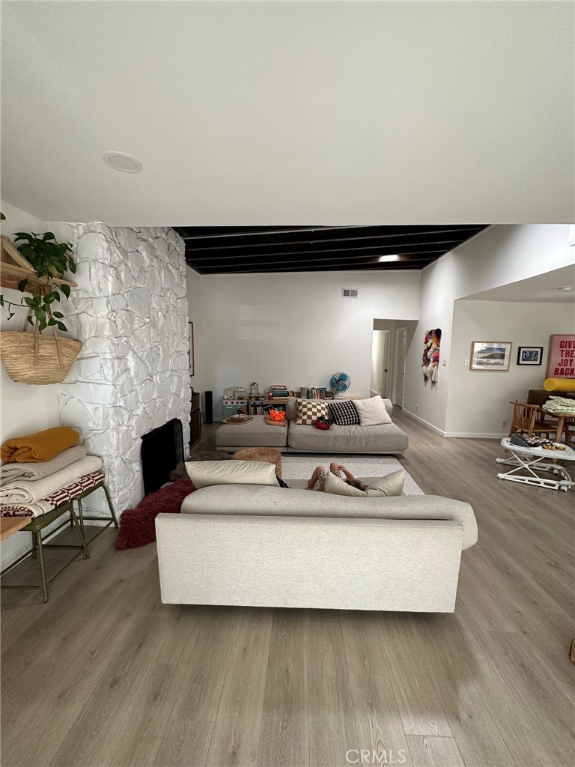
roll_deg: -1.2
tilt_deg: -6.7
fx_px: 310
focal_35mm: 14
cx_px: 288
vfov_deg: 102.1
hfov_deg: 85.7
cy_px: 384
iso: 200
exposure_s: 1/99
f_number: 2.2
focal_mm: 2.22
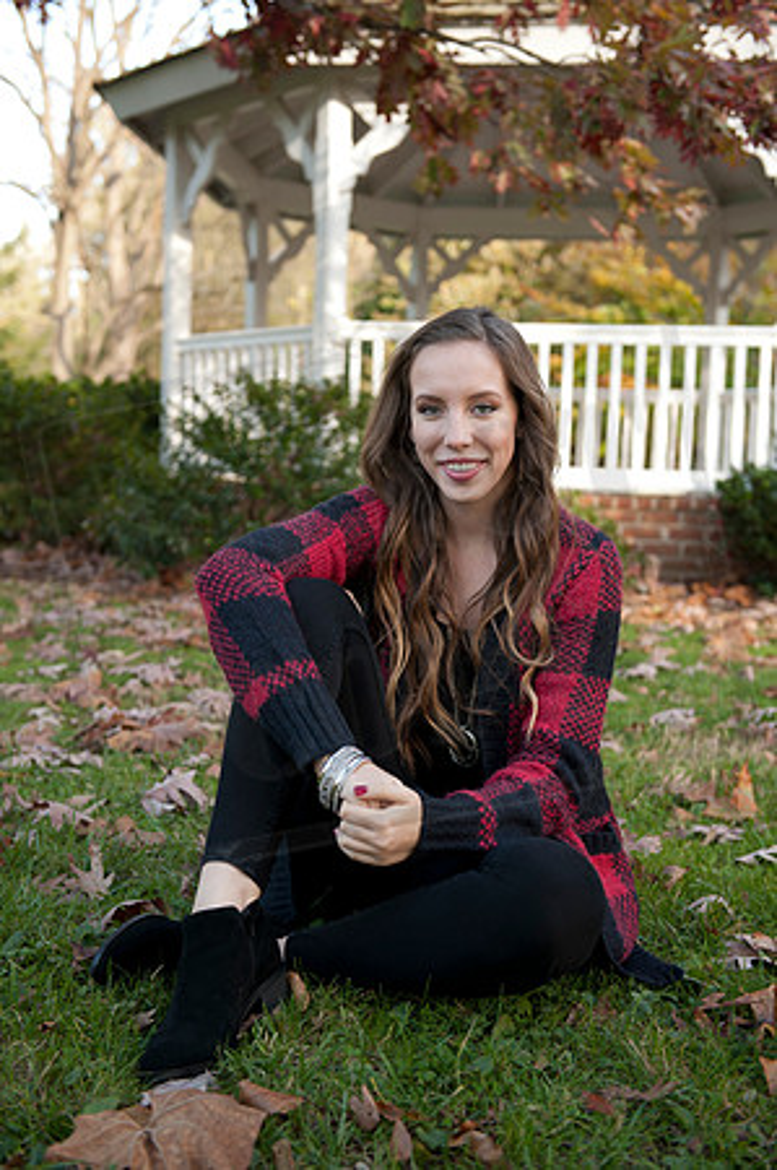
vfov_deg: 41.2
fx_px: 1557
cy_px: 585
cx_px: 388
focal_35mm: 48
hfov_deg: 28.0
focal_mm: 48
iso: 125
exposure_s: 1/125
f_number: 3.5
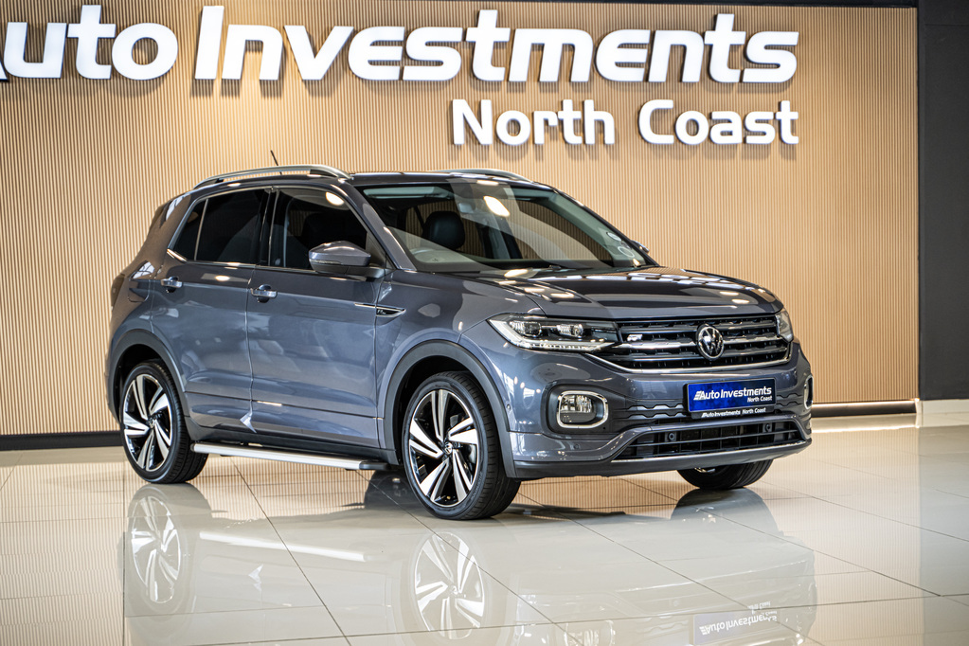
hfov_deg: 27.0
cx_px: 484
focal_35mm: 75
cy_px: 323
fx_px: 2019
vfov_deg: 18.2
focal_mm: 75
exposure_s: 1/160
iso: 640
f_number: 2.8
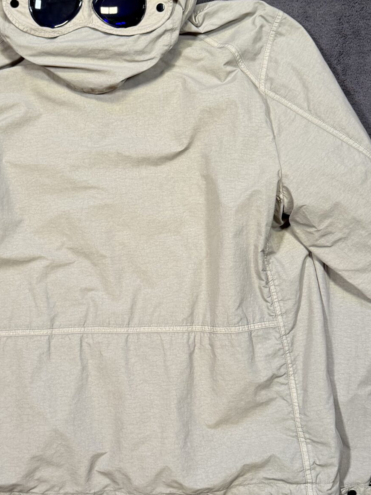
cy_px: 191
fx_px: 758
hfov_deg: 27.3
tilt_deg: -84.4
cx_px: 115
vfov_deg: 36.0
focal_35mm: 53
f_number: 1.78
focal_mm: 6.76
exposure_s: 1/84
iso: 125
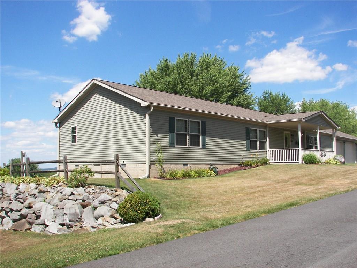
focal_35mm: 36
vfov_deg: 39.7
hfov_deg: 51.4
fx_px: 371
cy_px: 134
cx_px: 178
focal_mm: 6
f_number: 4
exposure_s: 1/800
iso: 100
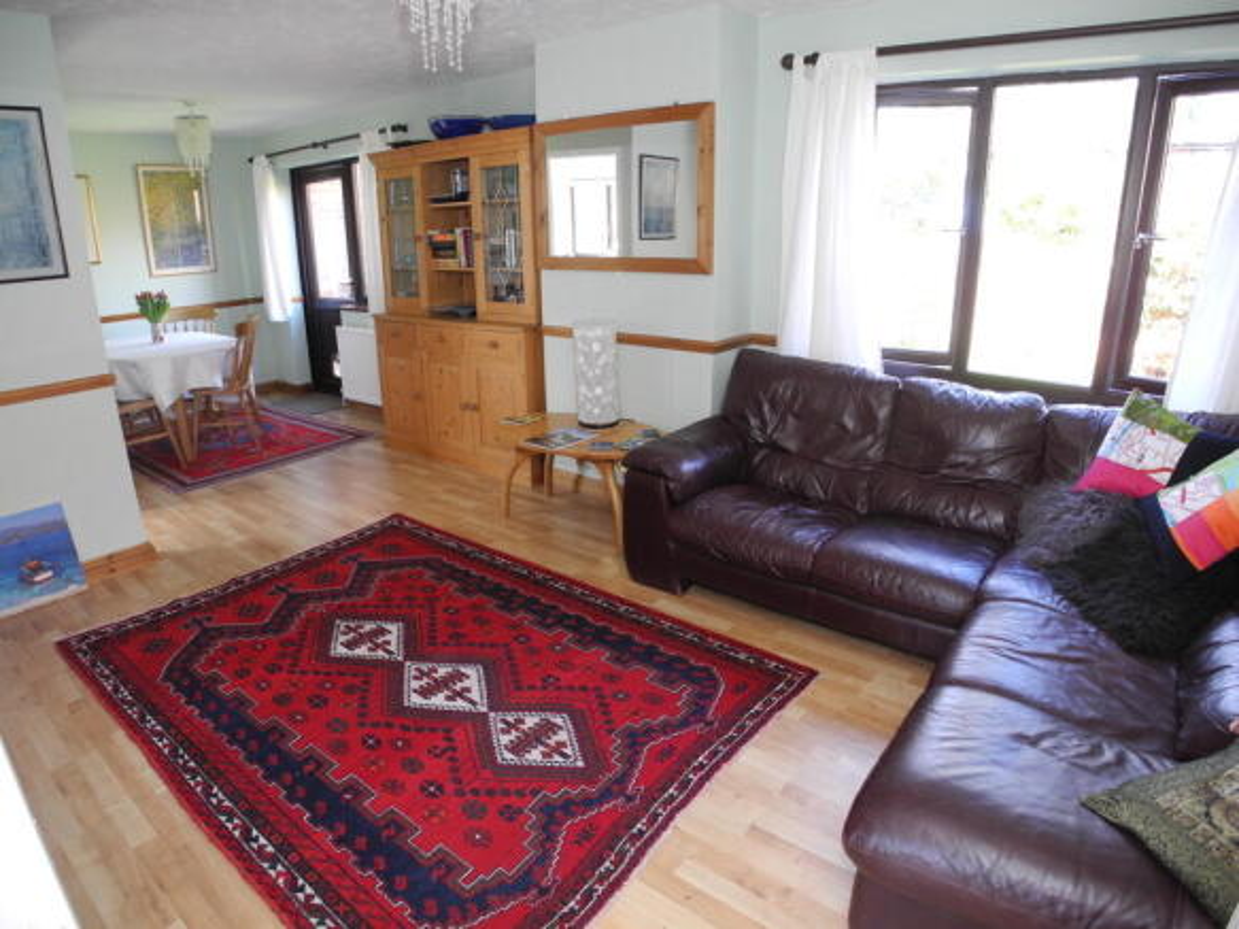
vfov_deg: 49.7
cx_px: 620
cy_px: 464
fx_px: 1002
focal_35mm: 28
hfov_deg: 63.5
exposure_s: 1/30
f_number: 2.8
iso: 200
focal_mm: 6
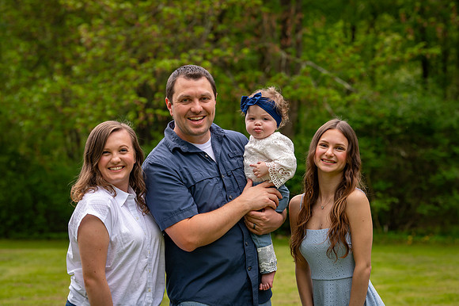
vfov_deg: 11.4
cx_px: 259
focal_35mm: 120
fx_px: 1531
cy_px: 126
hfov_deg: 17.0
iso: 400
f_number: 5
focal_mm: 102
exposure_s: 1/800
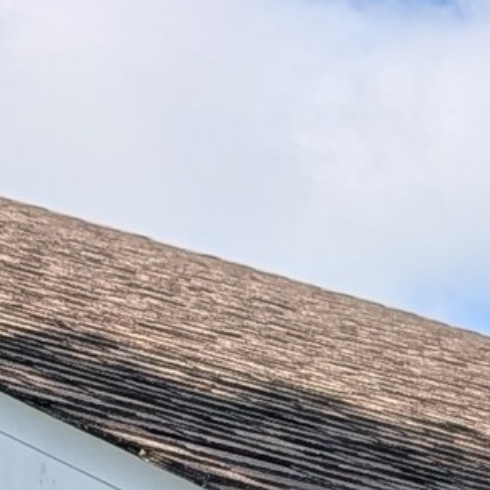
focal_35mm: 214
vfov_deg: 6.9
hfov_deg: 7.9
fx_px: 3427
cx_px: 878
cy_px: 1715
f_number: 1.68
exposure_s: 1/5682
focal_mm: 6.9
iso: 20
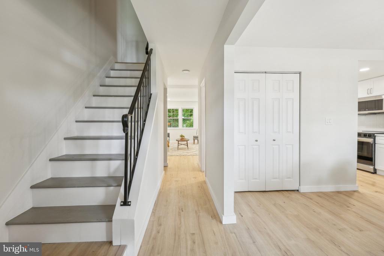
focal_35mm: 15
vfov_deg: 76.2
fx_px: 163
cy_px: 128
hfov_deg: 99.3
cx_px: 192
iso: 160
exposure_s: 1/8
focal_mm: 15.3
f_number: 7.1
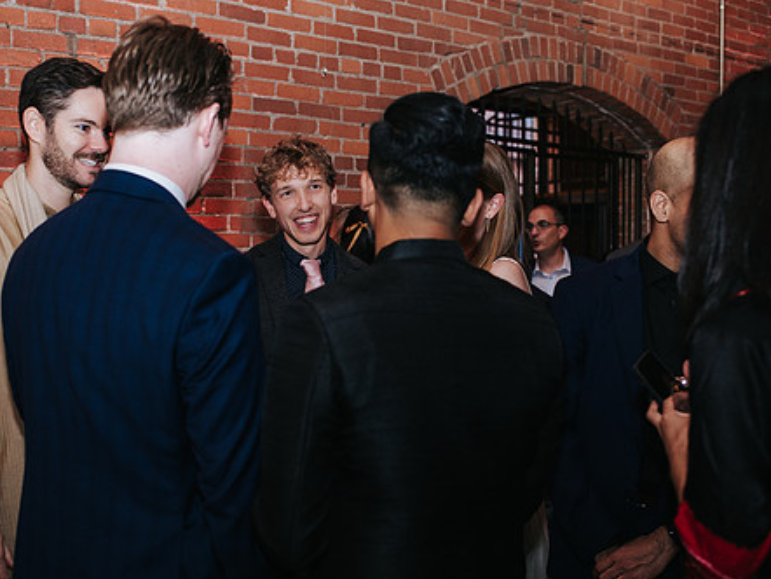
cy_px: 319
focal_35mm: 45
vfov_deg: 32.2
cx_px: 335
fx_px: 1003
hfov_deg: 42.0
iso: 800
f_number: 3.2
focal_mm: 35
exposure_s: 1/200
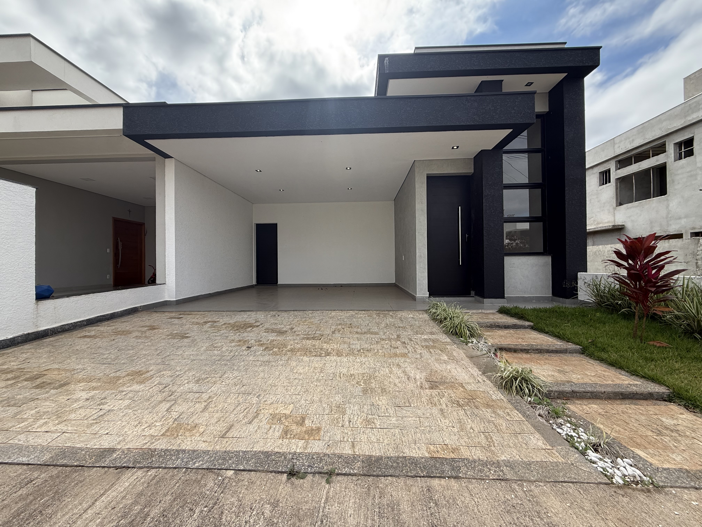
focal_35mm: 14
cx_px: 351
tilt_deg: -0.1
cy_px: 264
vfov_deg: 85.7
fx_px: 284
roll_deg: +0.3
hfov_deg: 102.1
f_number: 2.2
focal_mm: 2.22
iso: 50
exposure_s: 1/830
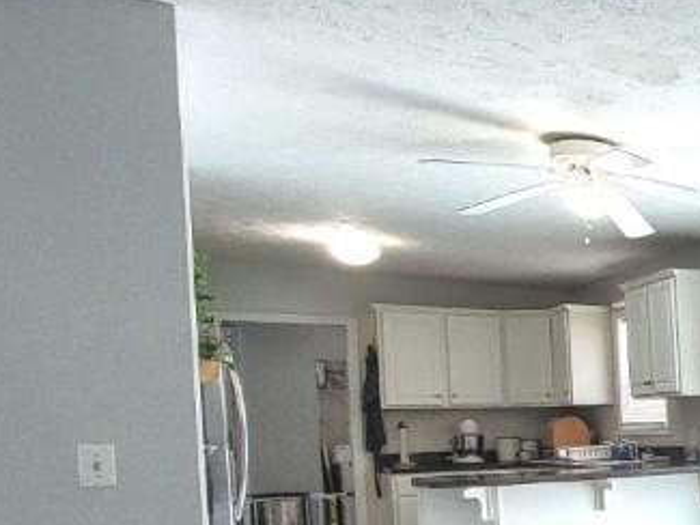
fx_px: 829
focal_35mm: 41
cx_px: 1055
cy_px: 422
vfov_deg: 34.1
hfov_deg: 28.6
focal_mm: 2.2
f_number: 2.2
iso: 100
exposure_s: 1/60
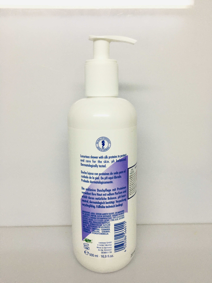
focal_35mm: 29
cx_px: 106
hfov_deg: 48.2
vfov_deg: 61.7
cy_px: 142
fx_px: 237
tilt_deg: -12.1
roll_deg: -1.9
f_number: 2.2
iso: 50
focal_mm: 4.15
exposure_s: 1/33
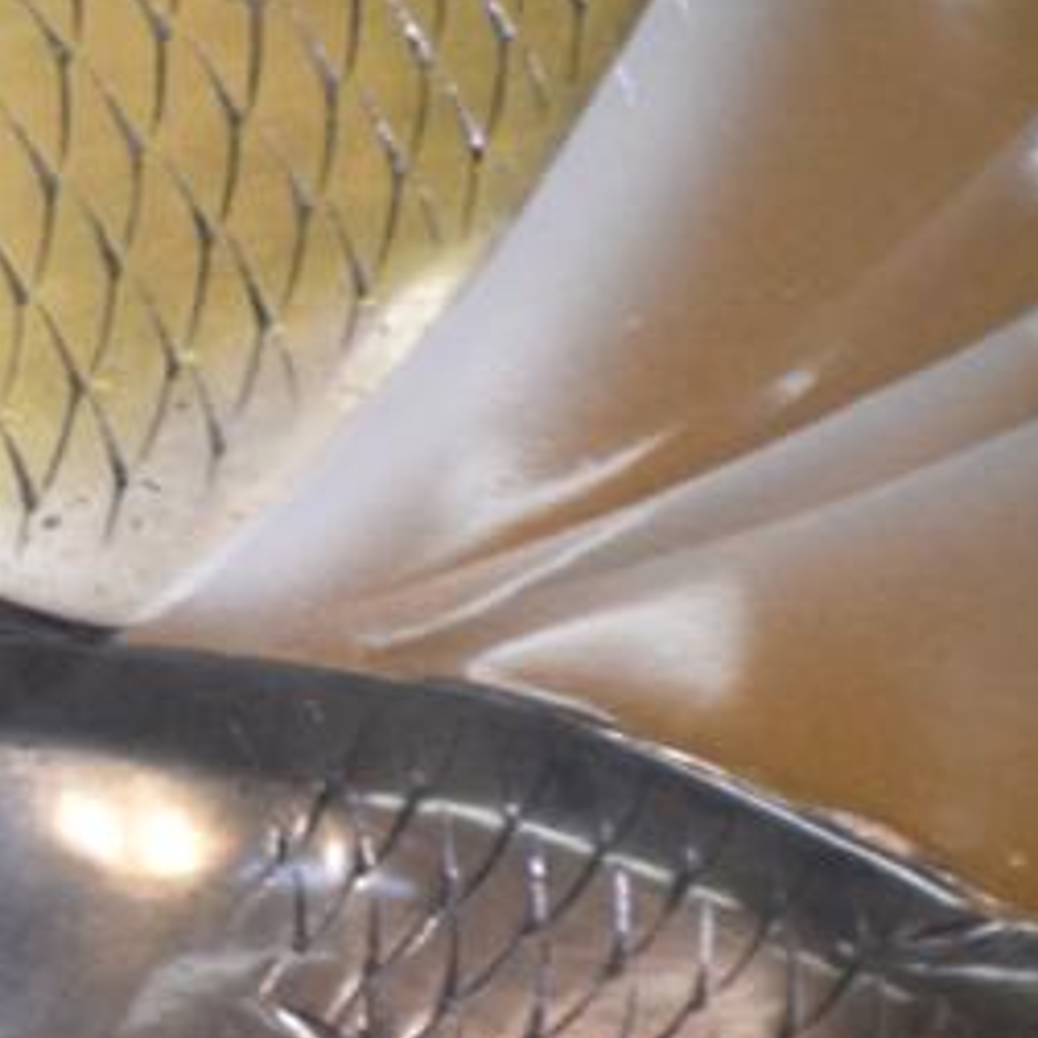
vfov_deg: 2.3
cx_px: -408
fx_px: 26021
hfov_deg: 2.3
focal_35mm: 767
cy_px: 739
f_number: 5.6
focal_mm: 140
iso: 400
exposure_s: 1/40
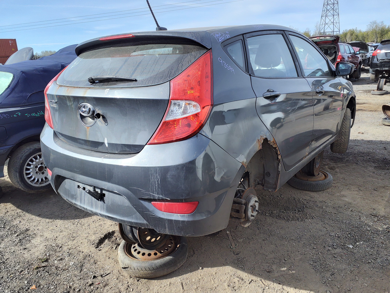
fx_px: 293
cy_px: 146
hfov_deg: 67.3
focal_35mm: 26
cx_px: 195
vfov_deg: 53.1
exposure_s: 1/390
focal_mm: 3.58
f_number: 1.9
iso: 40
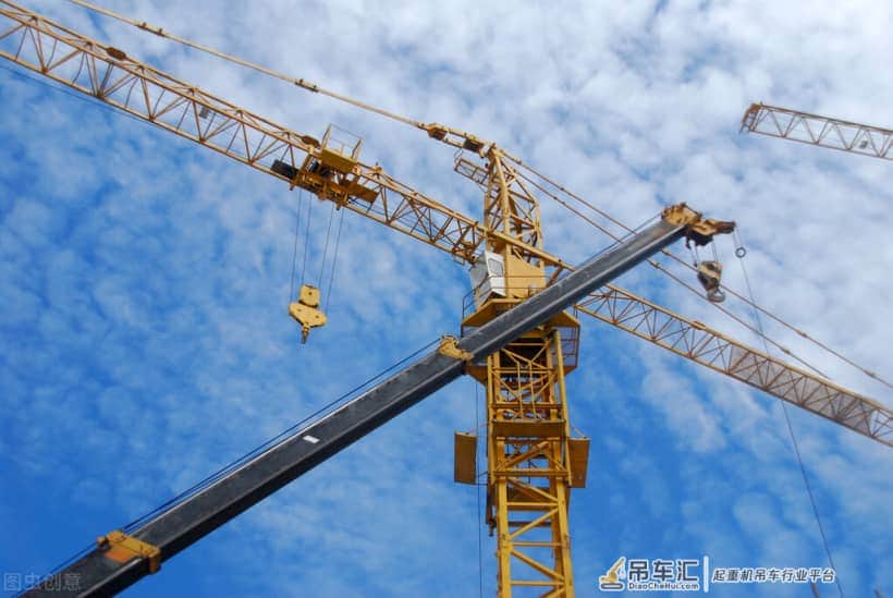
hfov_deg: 13.9
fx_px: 3651
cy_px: 299
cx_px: 446
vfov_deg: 9.4
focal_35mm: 147
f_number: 9
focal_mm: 98
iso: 320
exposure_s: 1/1250
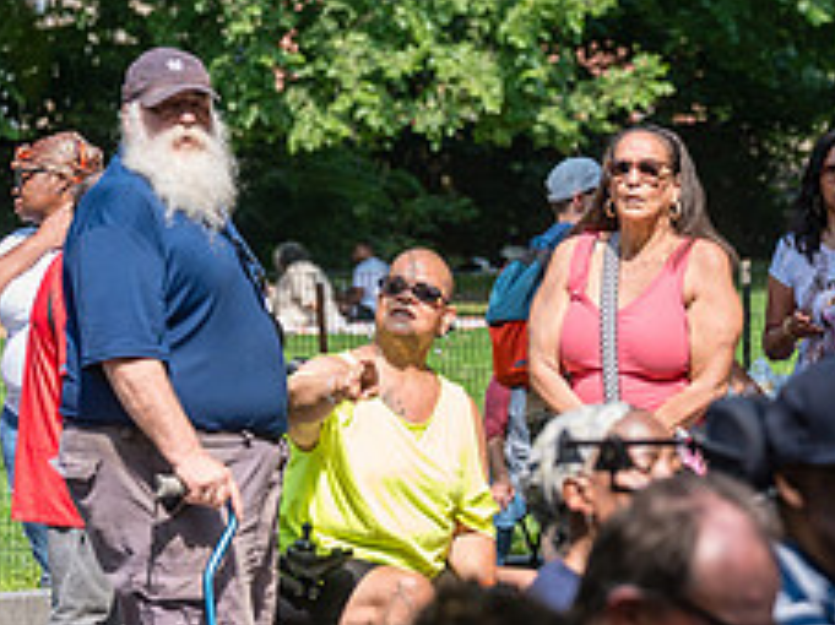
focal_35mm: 241
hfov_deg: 8.2
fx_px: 5810
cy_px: 290
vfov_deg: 6.2
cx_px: 394
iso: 640
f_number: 4
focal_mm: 98
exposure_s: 1/2000
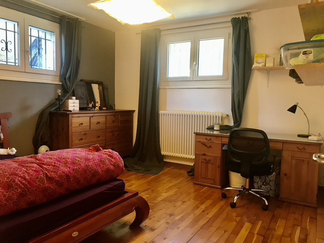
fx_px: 262
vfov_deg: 49.7
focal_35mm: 28
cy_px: 122
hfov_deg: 63.4
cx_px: 162
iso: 100
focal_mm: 3.99
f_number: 1.8
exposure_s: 1/17
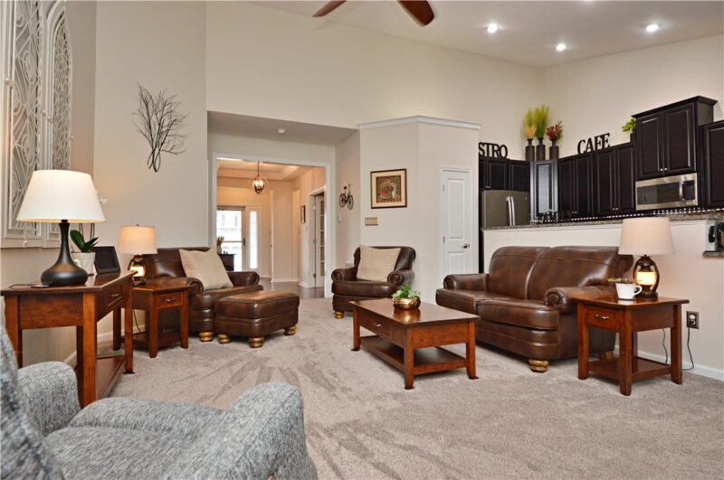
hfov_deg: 90.1
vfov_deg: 67.2
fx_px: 361
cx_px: 362
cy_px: 240
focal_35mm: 18
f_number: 4.5
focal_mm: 12
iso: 800
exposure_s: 1/60
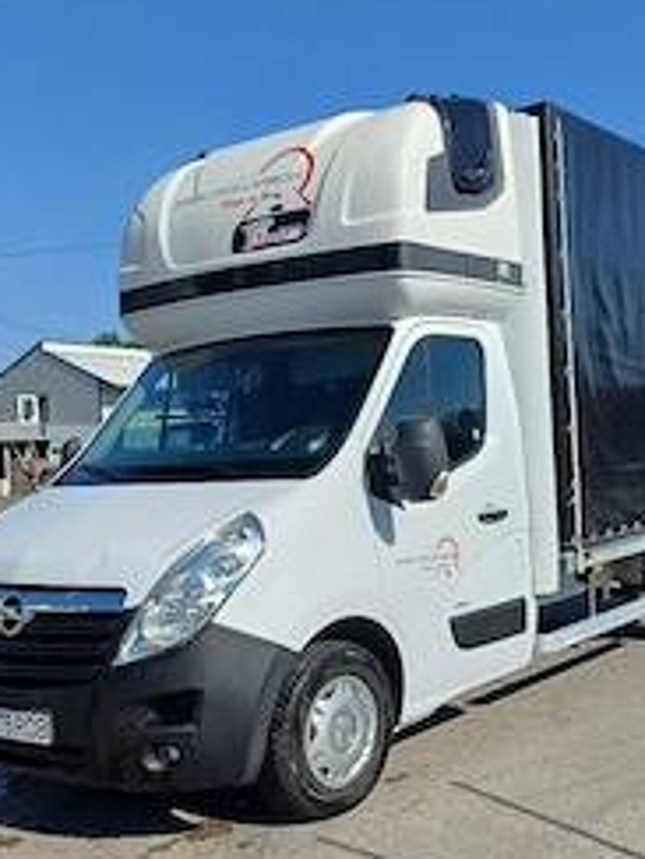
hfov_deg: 34.7
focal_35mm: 41
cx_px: 451
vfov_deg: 45.6
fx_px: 1019
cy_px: 510
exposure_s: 1/2000
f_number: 1.8
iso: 50
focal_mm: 4.65
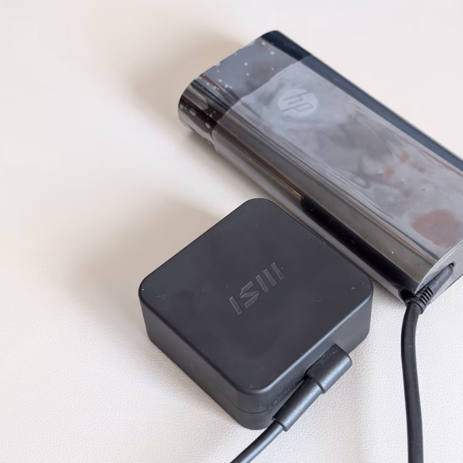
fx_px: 878
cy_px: 232
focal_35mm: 58
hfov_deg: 29.4
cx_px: 306
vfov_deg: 29.6
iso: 213
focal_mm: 6.9
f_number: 1.68
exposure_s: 1/59.3
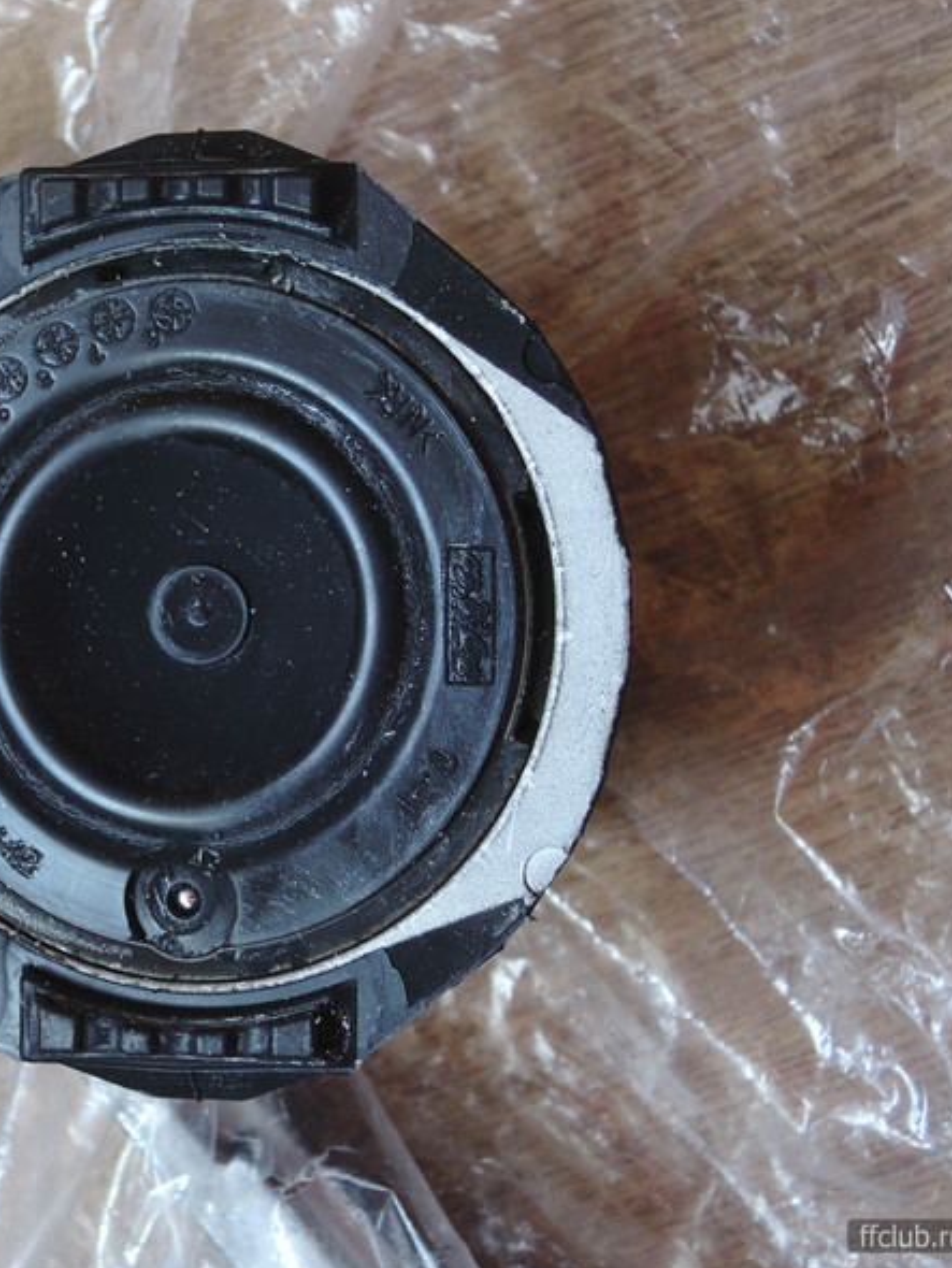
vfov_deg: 31.7
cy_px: 632
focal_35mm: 61
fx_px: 2235
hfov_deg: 23.5
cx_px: 140
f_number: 3.7
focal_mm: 9.6
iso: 400
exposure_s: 1/20
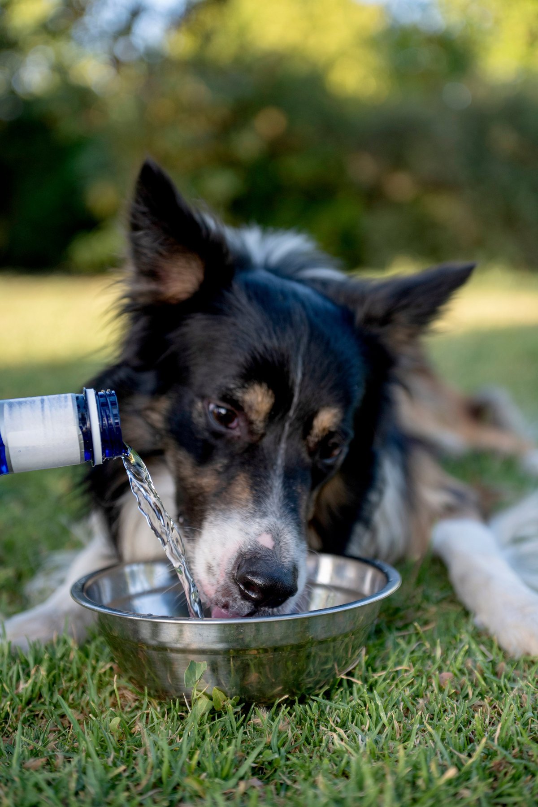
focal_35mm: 52
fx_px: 1166
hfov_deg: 26.0
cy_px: 404
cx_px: 269
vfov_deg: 38.2
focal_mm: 52
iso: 400
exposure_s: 1/640
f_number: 3.2
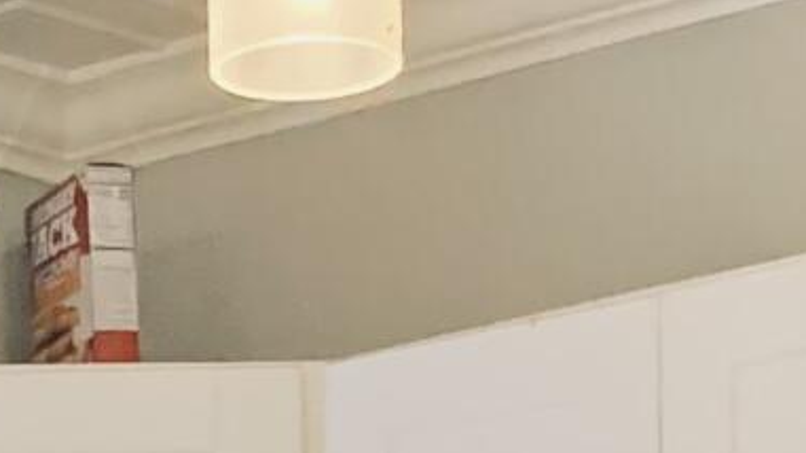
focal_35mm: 223
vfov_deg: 4.8
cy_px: 1901
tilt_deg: -5.0
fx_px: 4764
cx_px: -4
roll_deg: +1.5
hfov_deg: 9.6
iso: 400
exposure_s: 1/40
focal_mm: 4.25
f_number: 1.8
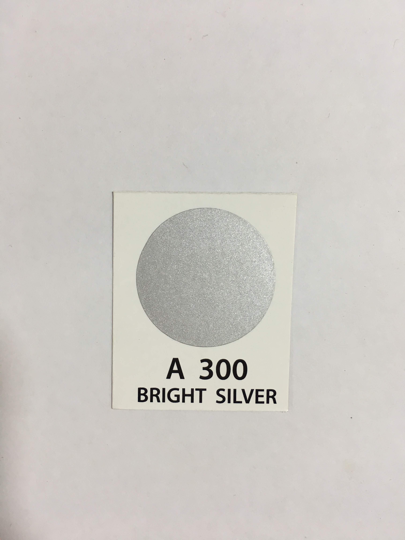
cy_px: 270
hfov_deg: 48.2
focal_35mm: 29
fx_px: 452
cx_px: 202
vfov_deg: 61.7
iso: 80
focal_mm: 4.15
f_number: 2.2
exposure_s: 1/33
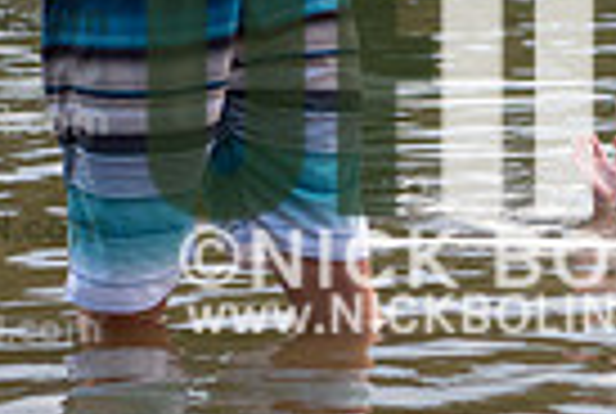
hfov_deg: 6.9
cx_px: 463
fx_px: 5076
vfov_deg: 4.7
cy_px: 124
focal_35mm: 296
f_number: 3.2
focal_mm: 70
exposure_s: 1/1250
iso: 160
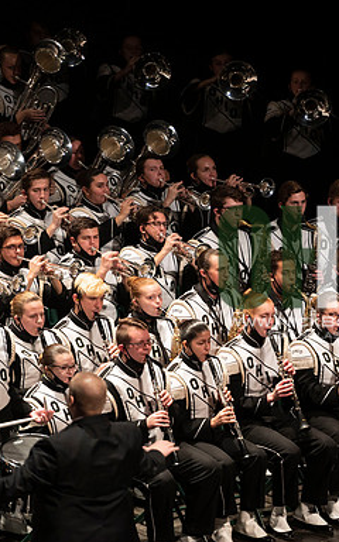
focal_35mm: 308
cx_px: 325
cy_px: 271
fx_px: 4553
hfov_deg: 4.3
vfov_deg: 6.8
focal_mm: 200
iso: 2500
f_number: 2.8
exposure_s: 1/500
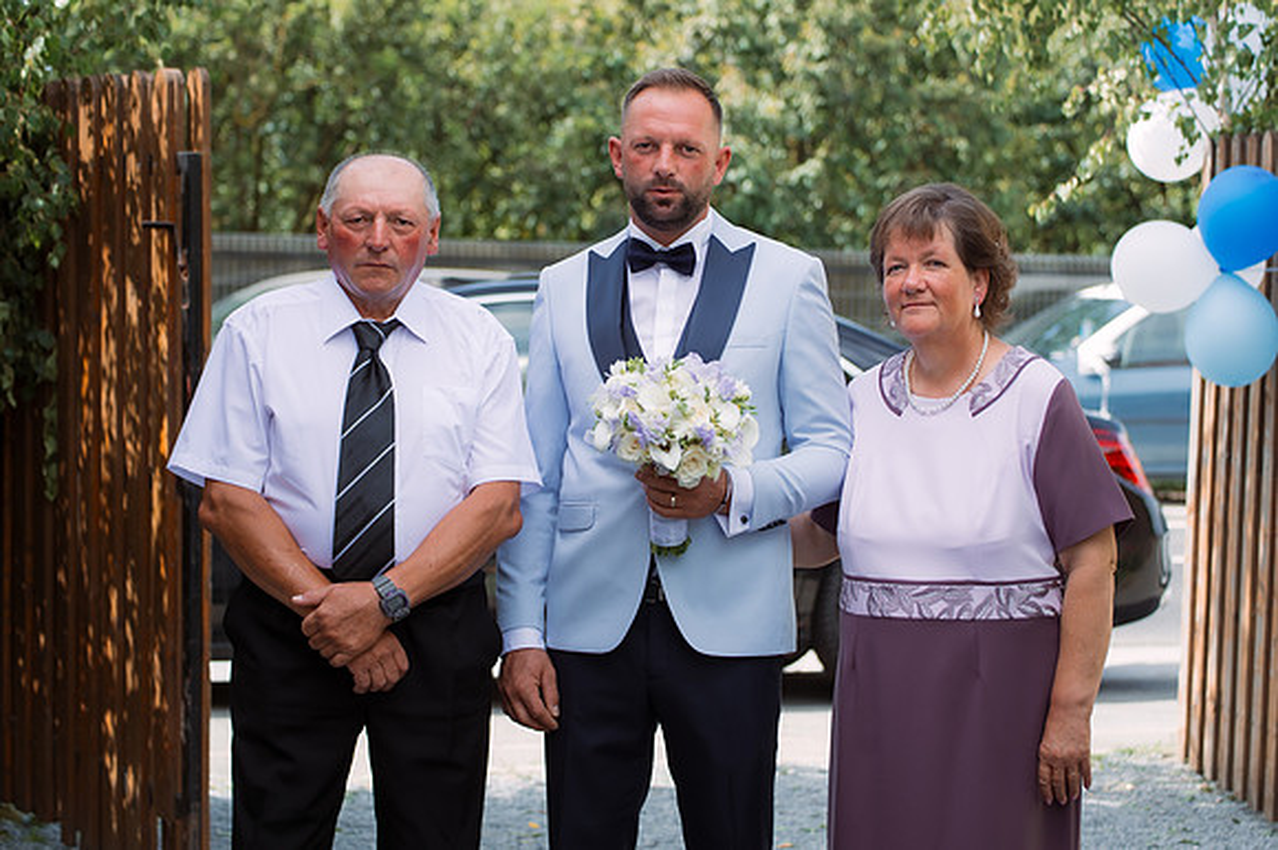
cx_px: 717
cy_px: 391
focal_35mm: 97
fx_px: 3436
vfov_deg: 14.1
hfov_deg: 21.1
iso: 200
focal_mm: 80
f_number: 4
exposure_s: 1/400
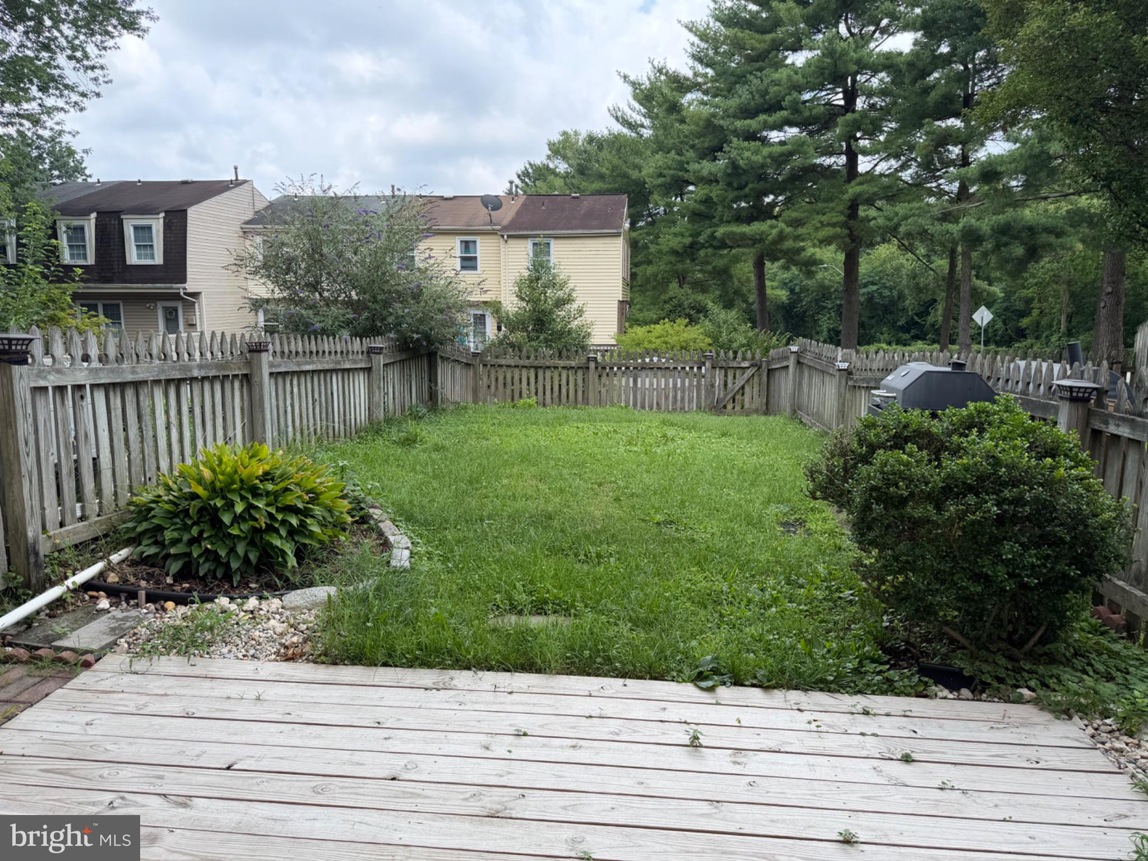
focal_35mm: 24
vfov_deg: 56.8
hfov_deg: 71.6
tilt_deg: -8.0
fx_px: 796
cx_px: 574
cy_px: 430
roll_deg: +0.2
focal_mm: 6.76
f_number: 1.78
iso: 80
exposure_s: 1/1032
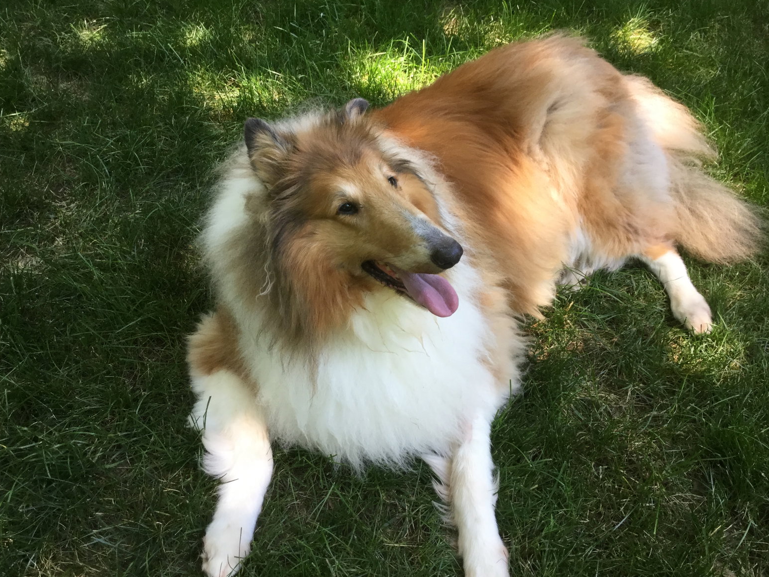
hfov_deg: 56.8
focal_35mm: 32
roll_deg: -3.4
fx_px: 711
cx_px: 390
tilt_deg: -44.1
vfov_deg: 44.2
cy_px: 283
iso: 25
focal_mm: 3.3
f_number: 2.4
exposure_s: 1/40
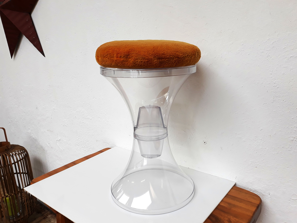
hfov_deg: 65.3
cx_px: 148
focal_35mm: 27
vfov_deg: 51.4
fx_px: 232
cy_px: 112
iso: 50
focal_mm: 3.71
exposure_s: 1/100
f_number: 1.7
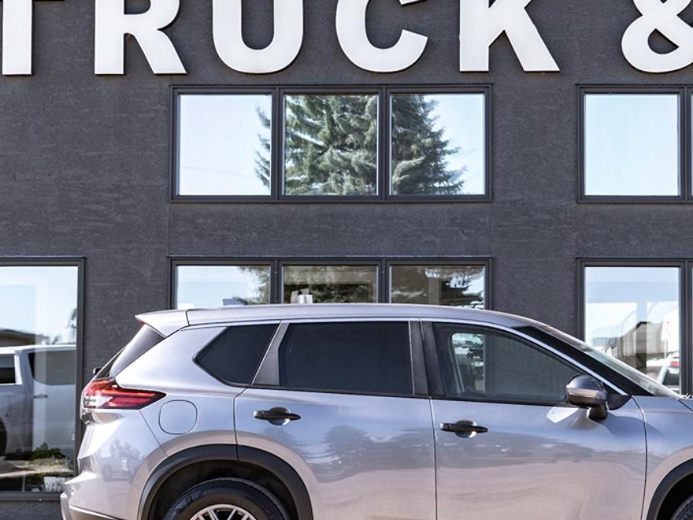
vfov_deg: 18.0
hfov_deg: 23.7
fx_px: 1642
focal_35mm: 82
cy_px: 277
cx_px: 462
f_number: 4
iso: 100
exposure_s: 1/200
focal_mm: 45
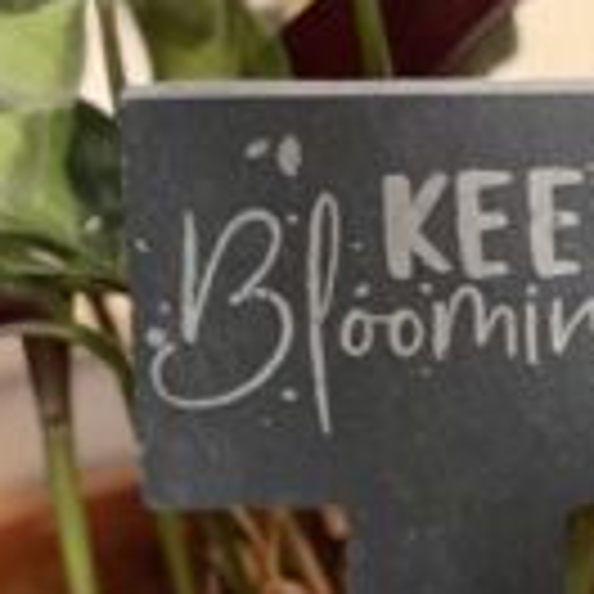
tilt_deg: -18.5
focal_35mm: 232
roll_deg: +1.9
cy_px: 169
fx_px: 4504
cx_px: 382
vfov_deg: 7.5
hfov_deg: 7.5
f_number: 2
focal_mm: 6
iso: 500
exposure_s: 1/38
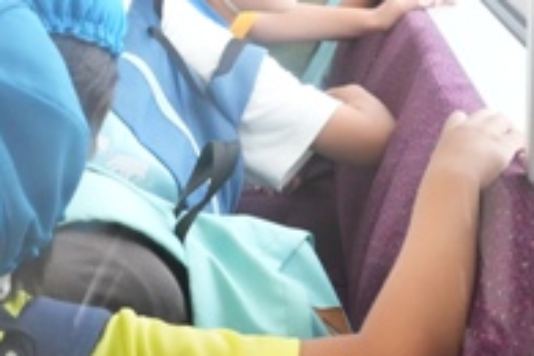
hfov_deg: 26.2
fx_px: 1142
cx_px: 192
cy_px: 81
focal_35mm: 77
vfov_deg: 17.6
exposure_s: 1/400
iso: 6400
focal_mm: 25
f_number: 7.1
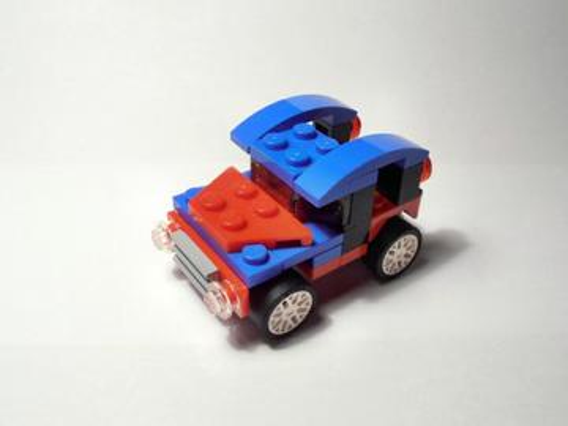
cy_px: 213
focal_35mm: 37
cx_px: 284
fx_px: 607
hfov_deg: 50.1
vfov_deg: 38.7
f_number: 3.9
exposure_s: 1/40
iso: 80
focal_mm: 6.61
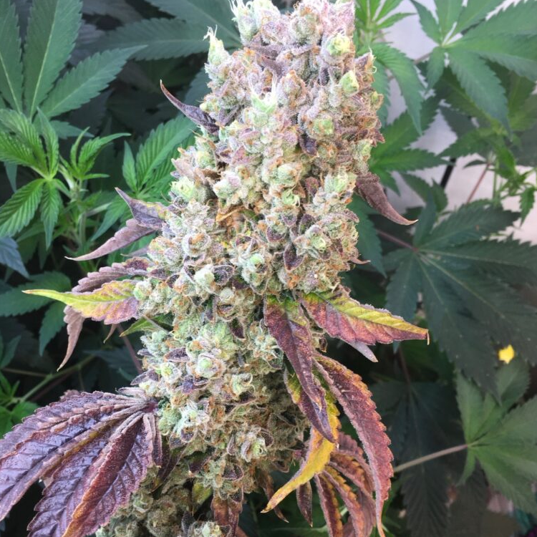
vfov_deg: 47.1
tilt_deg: -64.4
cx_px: 273
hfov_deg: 47.2
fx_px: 614
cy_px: 305
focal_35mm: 35
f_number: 2.2
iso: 32
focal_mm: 4.15
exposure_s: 1/120
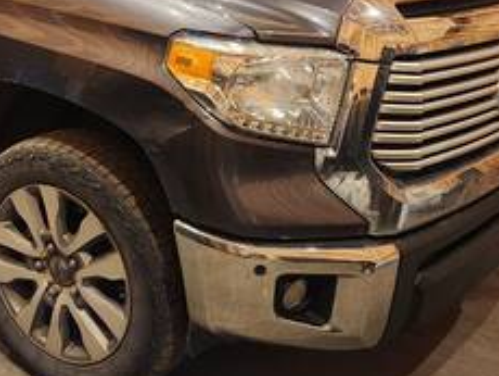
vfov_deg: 29.9
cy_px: 102
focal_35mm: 48
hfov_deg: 37.0
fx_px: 693
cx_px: 48
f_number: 1.8
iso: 640
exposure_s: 1/30
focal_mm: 5.4
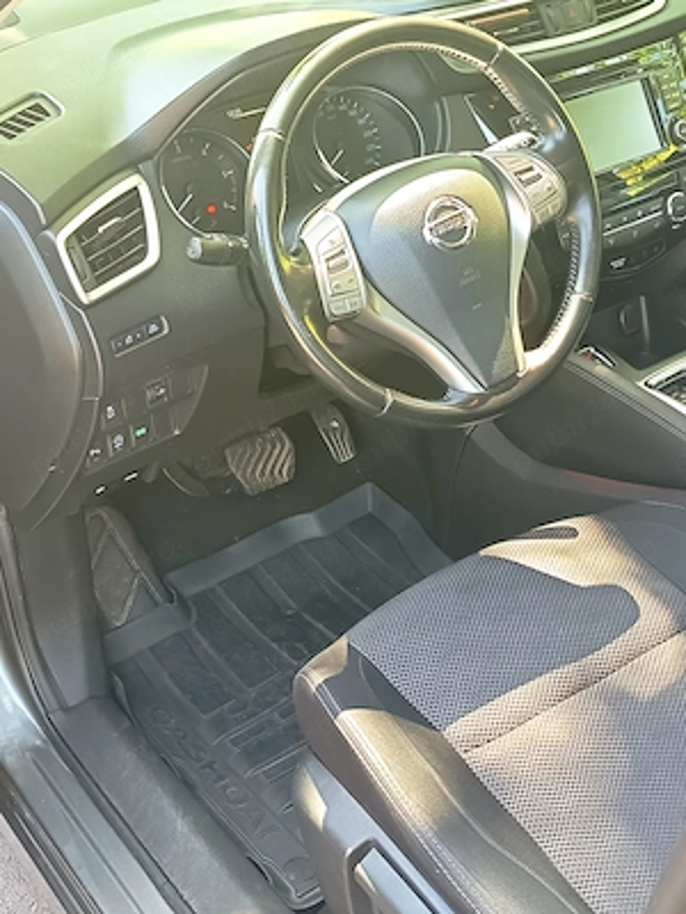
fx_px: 1268
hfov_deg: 30.3
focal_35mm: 48
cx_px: 343
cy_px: 457
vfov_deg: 39.7
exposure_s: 1/50
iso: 363
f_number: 1.7
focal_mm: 5.24
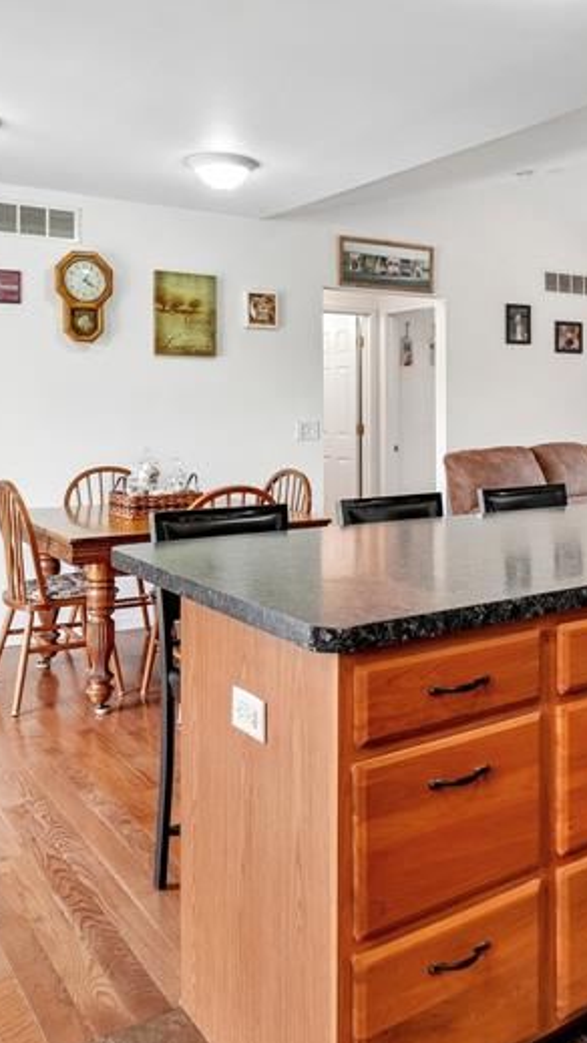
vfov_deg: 62.1
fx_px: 858
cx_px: 356
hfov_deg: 37.6
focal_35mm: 31
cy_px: 424
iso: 400
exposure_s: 1/20
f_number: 8
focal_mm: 10
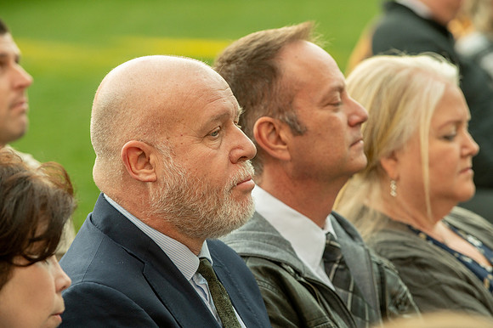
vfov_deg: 6.9
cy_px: 164
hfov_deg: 10.3
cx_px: 246
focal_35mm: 200
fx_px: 2737
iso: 1000
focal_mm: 200
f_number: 5.6
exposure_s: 1/125
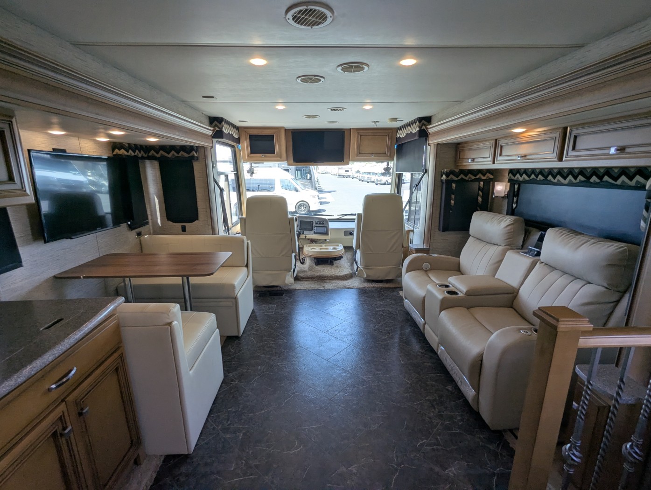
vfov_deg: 78.2
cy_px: 245
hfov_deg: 94.4
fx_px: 301
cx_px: 326
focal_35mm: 16
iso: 54
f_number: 2.2
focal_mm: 2.35
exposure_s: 1/143
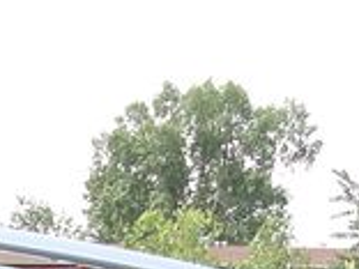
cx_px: 14
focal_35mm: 177
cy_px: 830
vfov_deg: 7.3
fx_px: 1836
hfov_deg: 11.1
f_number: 3
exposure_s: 1/364
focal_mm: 4.9
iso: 100
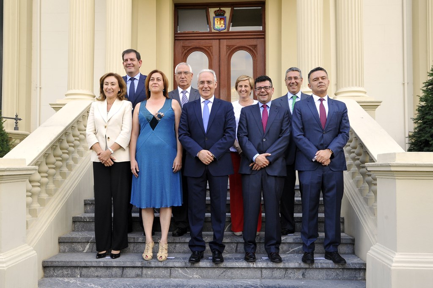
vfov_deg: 42.3
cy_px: 144
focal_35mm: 31
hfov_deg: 60.3
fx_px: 373
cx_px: 216
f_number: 8
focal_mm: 31
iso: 1600
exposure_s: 1/250
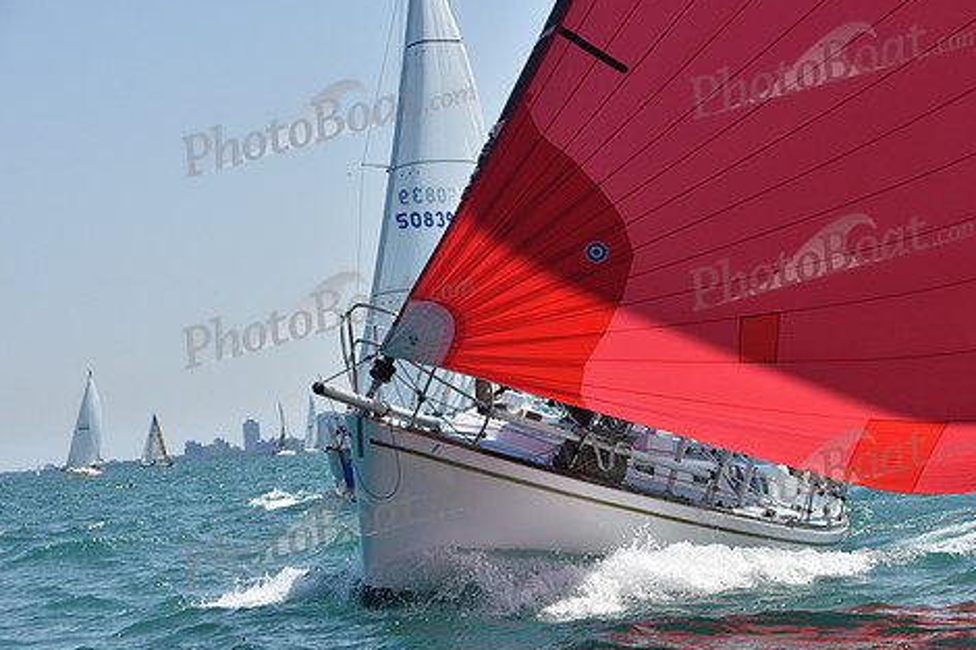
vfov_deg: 11.3
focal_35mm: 121
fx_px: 3279
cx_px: 584
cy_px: 394
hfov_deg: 16.9
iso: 250
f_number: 7.1
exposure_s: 1/1250
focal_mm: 98
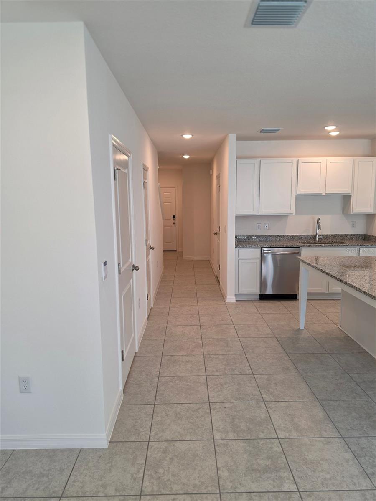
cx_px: 188
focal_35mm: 23
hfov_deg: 58.9
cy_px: 250
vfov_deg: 73.9
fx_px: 333
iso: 64
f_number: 1.4
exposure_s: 1/120
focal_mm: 6.5
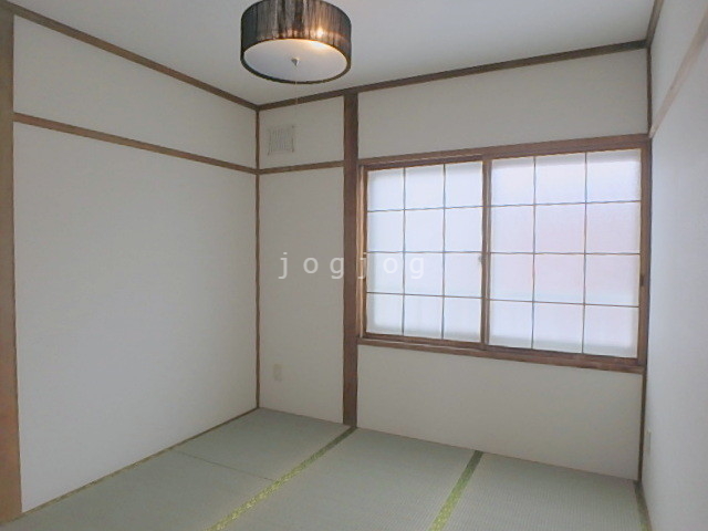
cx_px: 354
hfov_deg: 79.0
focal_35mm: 21
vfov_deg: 63.4
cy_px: 266
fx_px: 430
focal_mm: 3.7
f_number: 3.5
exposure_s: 1/125
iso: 125
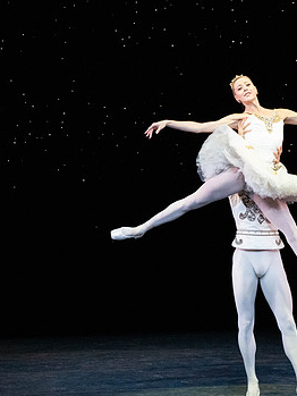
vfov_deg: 4.2
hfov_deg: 3.2
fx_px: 5373
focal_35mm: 470
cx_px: 271
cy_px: 186
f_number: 11
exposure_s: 1/400
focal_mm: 294
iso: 20000
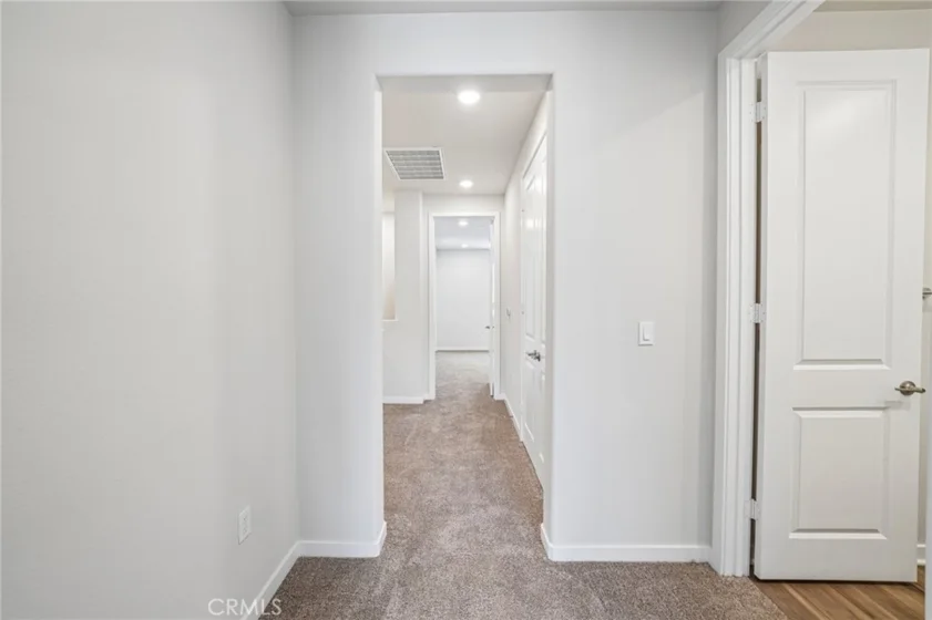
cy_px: 310
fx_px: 336
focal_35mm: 13
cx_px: 466
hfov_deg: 108.3
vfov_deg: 85.4
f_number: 7.1
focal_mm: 13
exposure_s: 1/20
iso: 400
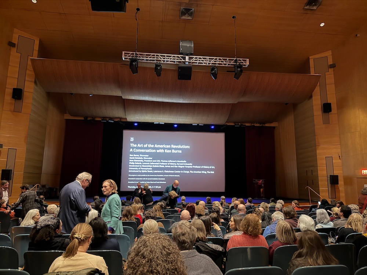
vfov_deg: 56.8
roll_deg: -1.0
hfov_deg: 71.6
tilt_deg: +9.9
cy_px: 138
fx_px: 254
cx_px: 184
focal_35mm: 24
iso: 1600
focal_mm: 6.76
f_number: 1.78
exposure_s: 1/17
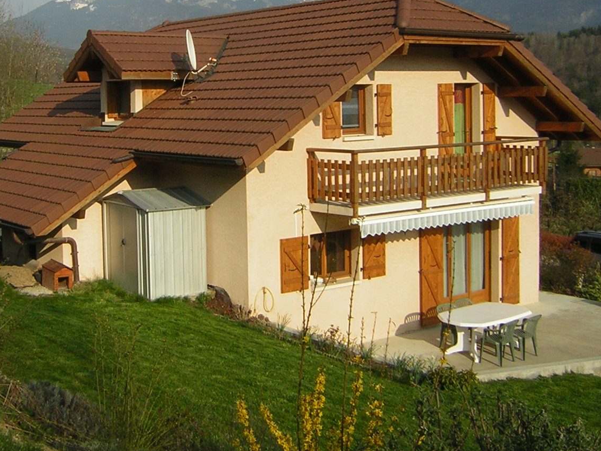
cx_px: 245
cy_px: 136
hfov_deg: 37.4
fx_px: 886
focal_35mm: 51
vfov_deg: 28.3
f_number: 5.2
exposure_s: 1/372
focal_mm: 4.7
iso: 50
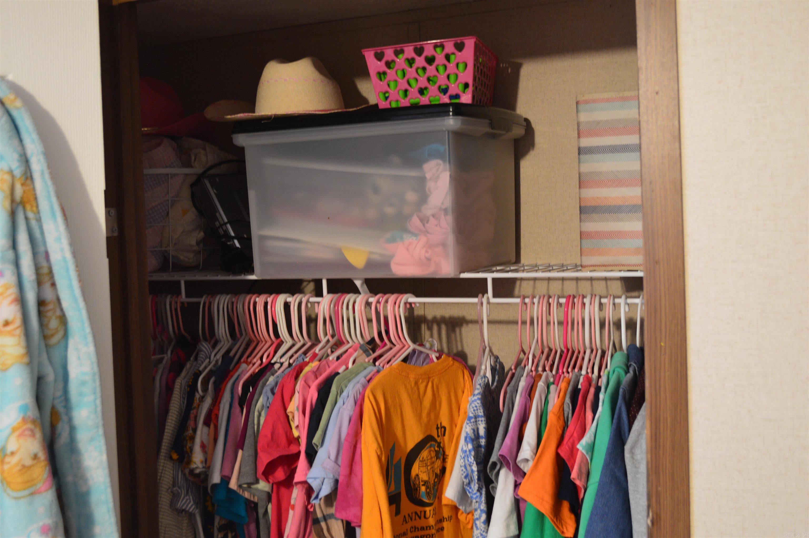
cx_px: 404
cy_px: 269
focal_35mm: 44
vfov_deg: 30.8
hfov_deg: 45.0
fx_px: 977
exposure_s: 1/13
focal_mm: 29
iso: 800
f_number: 4.5
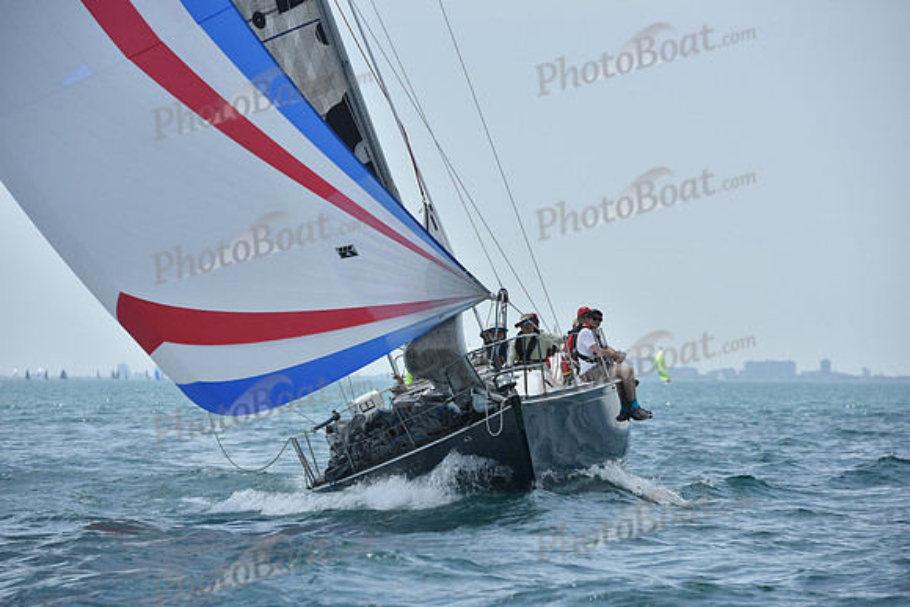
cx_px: 455
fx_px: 4804
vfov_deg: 7.2
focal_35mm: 190
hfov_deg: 10.8
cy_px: 304
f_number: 8
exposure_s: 1/1250
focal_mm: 190
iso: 250
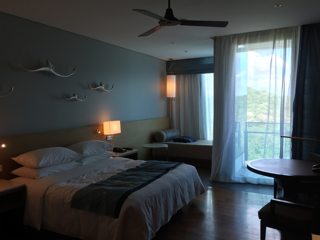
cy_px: 120
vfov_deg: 48.2
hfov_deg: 61.7
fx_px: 268
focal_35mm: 29
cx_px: 160
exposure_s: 1/100
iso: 50
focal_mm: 4.15
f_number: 2.2
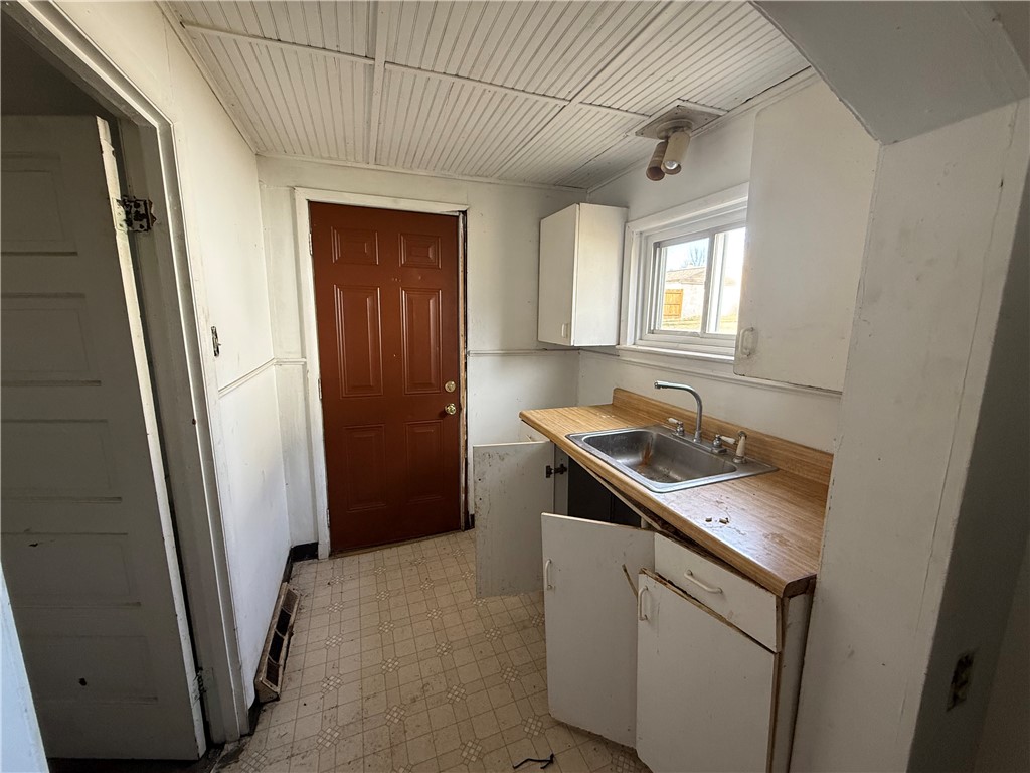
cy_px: 386
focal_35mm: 14
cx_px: 515
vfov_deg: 85.7
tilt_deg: -9.1
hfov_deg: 102.1
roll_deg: -0.6
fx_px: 417
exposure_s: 1/99
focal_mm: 2.22
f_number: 2.2
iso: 250
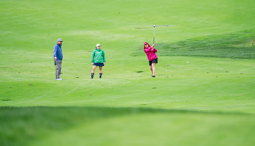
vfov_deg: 5.0
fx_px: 1661
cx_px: 149
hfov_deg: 8.8
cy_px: 51
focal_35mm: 245
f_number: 2.8
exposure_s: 1/1000
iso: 500
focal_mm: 200
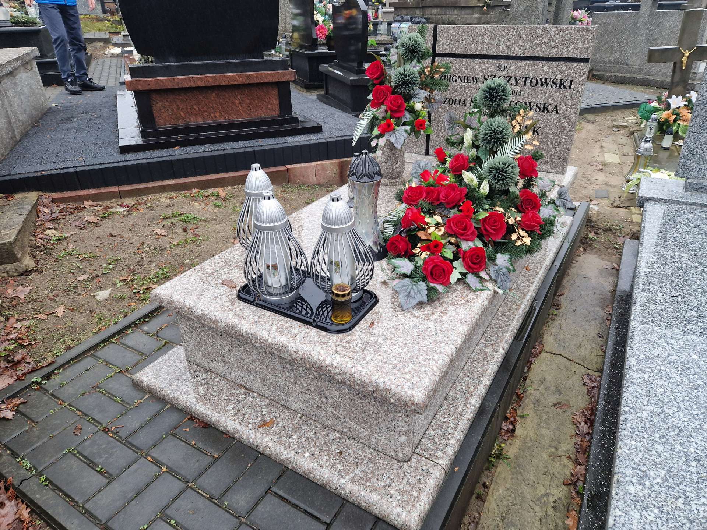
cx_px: 354
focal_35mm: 23
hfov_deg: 73.9
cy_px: 265
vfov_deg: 58.9
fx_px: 470
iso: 125
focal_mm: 5.4
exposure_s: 1/180
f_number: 1.8
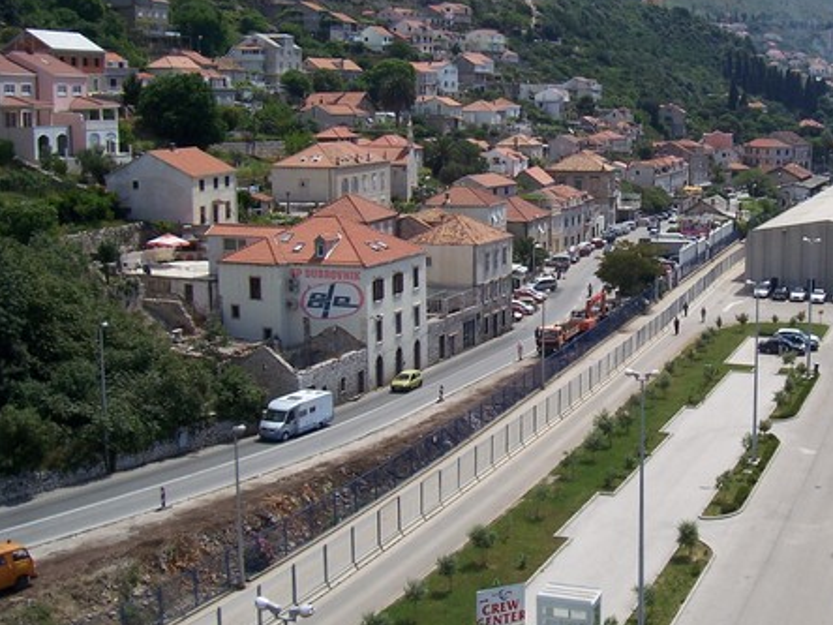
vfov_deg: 29.7
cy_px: 276
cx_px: 582
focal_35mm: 49
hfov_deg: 38.3
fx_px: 1179
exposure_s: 1/750
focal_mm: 5.6
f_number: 5.6
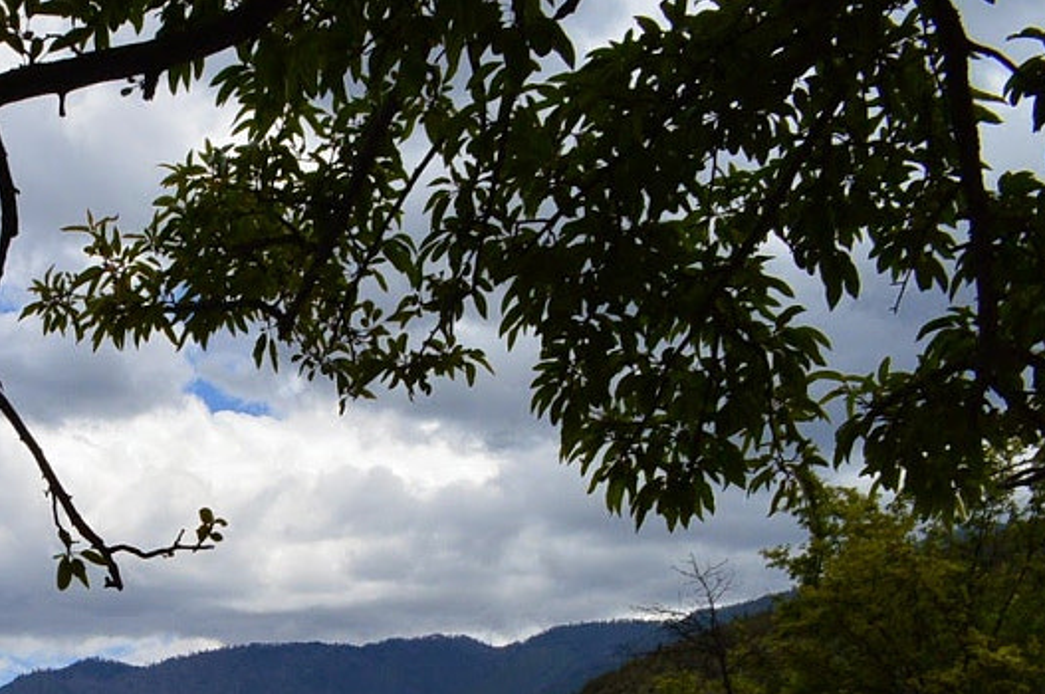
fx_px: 2377
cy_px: 1039
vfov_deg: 15.4
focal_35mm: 82
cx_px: -401
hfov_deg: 21.7
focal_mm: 18
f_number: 11
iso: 360
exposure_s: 1/500
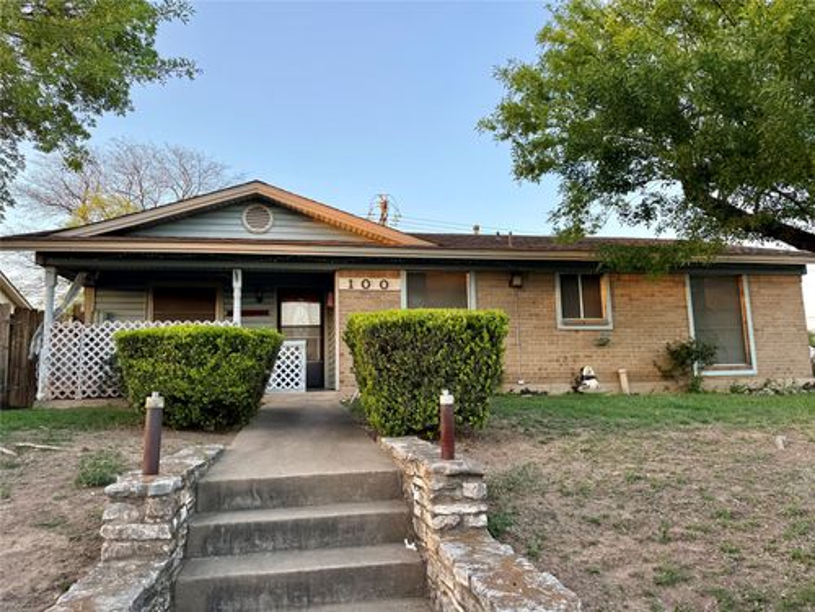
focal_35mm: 24
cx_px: 408
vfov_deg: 56.8
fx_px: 565
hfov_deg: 71.6
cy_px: 306
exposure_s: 1/321
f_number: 1.78
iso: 80
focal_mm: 6.76
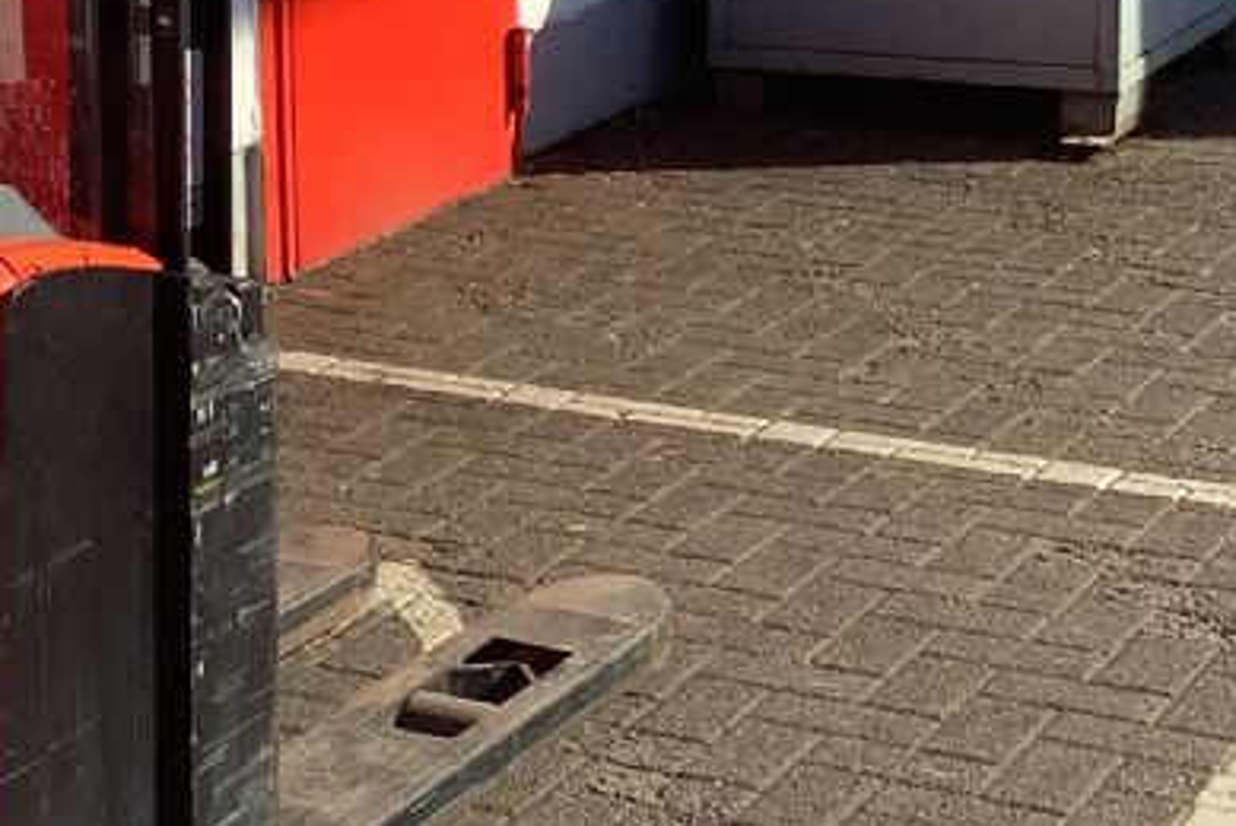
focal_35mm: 106
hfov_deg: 18.6
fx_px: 3642
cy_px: 3
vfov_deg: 12.8
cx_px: -76
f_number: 2.4
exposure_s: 1/769
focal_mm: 3.3
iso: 25
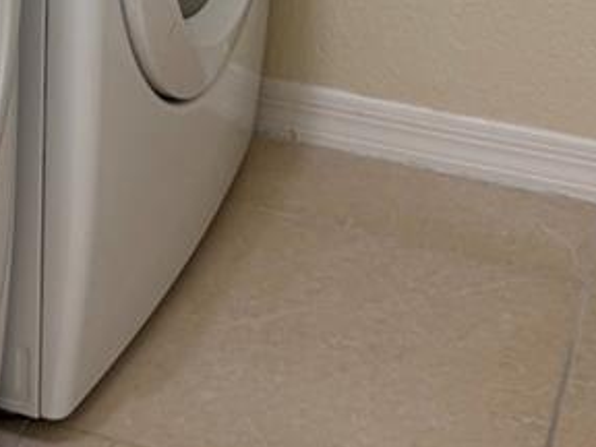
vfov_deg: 12.8
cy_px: -464
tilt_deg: -7.5
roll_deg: -1.4
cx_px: 89
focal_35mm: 100
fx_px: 1722
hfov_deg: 19.4
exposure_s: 1/60
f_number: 1.78
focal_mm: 6.76
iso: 125
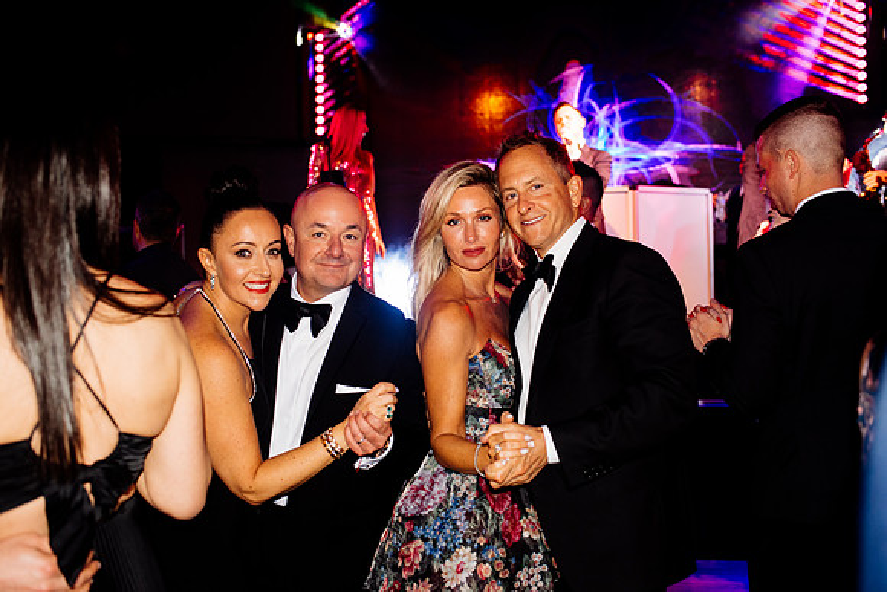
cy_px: 296
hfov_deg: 54.4
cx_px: 444
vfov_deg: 37.9
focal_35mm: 35
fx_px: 863
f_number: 2.8
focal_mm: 35
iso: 1000
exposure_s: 1/200
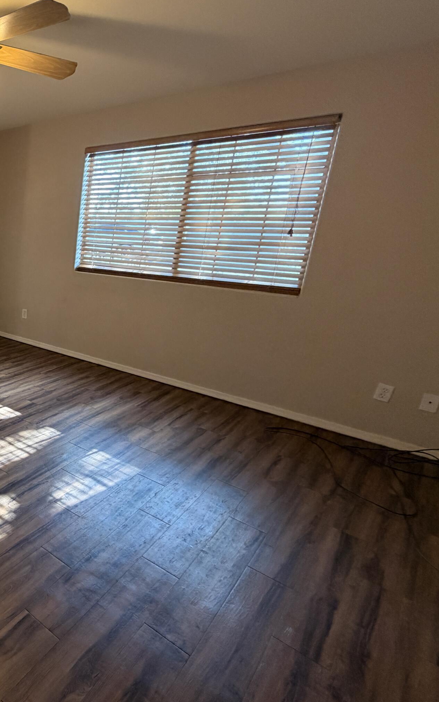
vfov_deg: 79.5
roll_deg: +0.1
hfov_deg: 41.1
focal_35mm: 22
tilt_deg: -14.4
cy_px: 327
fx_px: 421
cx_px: -68
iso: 320
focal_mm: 2.22
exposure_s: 1/120
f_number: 2.2
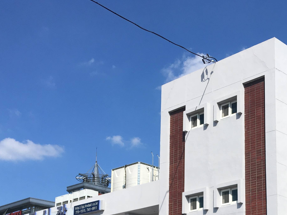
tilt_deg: +10.0
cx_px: 231
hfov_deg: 29.6
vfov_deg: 21.9
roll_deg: -0.8
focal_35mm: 64
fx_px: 531
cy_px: 225
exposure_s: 1/2331
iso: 25
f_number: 2.2
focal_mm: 4.15
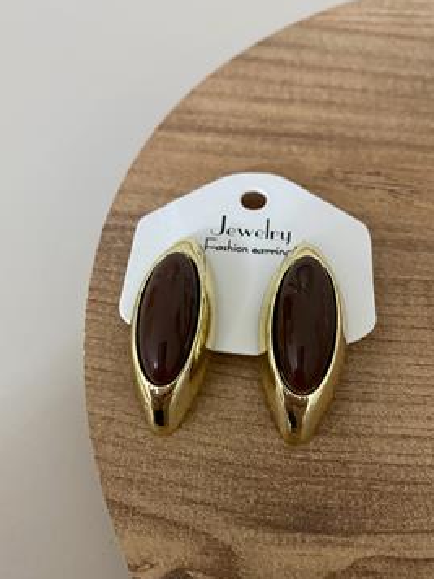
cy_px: 305
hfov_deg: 48.2
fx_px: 485
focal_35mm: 29
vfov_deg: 61.6
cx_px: 224
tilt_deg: -58.2
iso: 500
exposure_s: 1/25
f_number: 1.8
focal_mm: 4.25
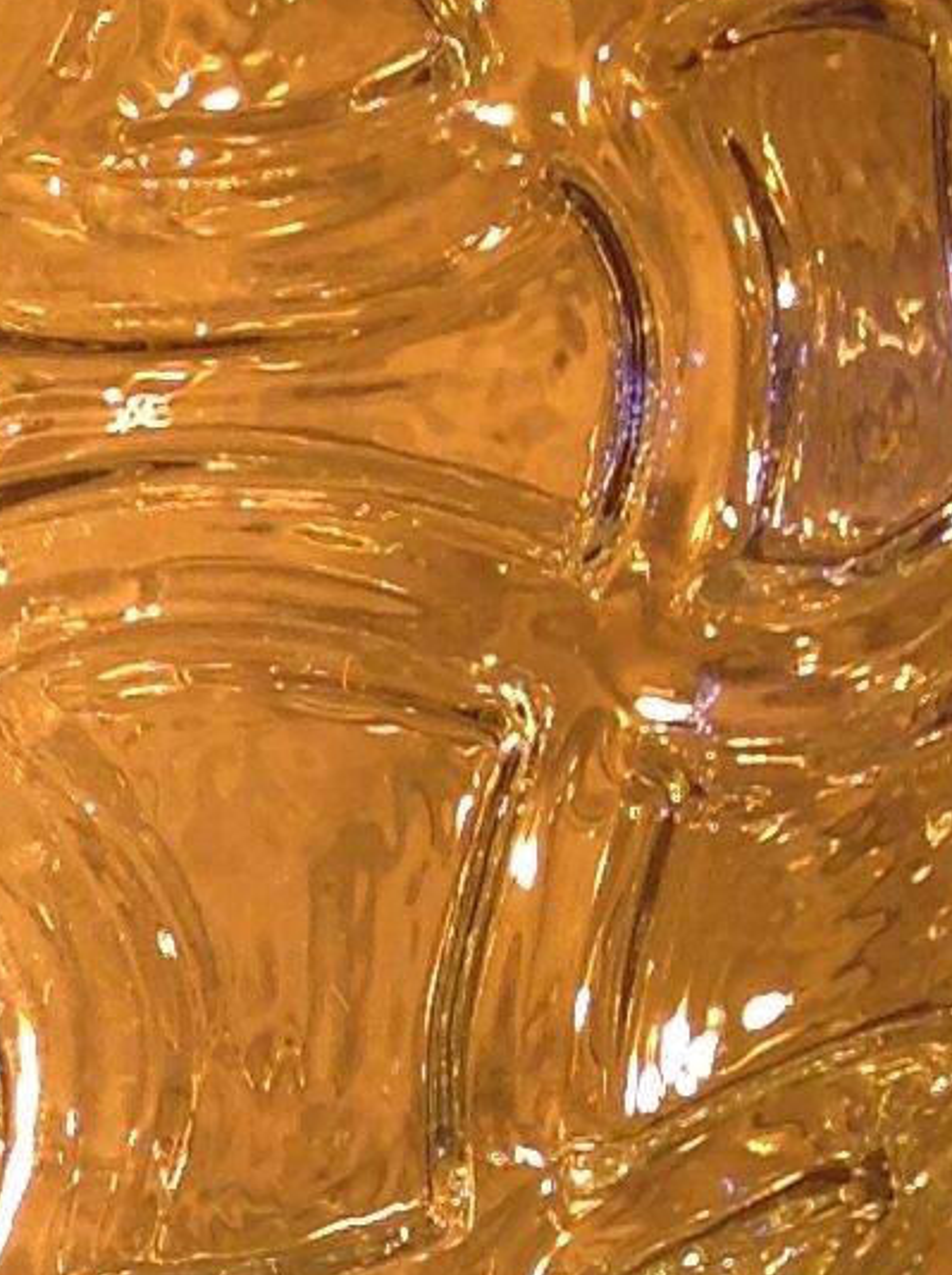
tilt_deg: -13.6
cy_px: 1113
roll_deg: +2.3
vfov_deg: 11.6
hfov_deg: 8.5
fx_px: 6249
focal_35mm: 170
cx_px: -570
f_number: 2.4
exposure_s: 1/33
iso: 50
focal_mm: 4.28
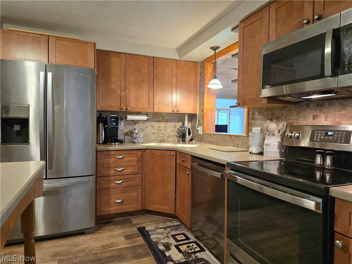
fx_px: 234
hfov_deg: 73.9
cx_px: 176
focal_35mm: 23
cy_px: 132
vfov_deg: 58.9
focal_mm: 6.25
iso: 800
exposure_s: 1/120
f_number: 1.7
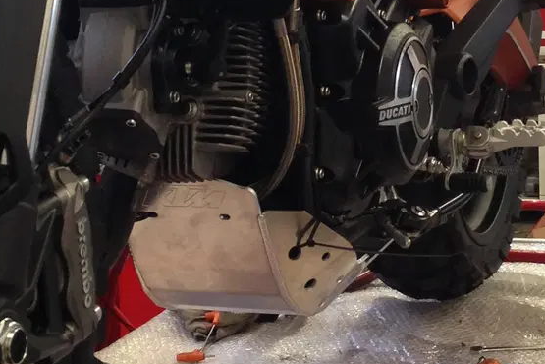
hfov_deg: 20.6
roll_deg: +0.2
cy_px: 32
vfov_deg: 13.7
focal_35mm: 99
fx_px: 1499
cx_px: 235
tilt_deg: -1.5
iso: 100
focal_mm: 4.12
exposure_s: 1/20
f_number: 2.4
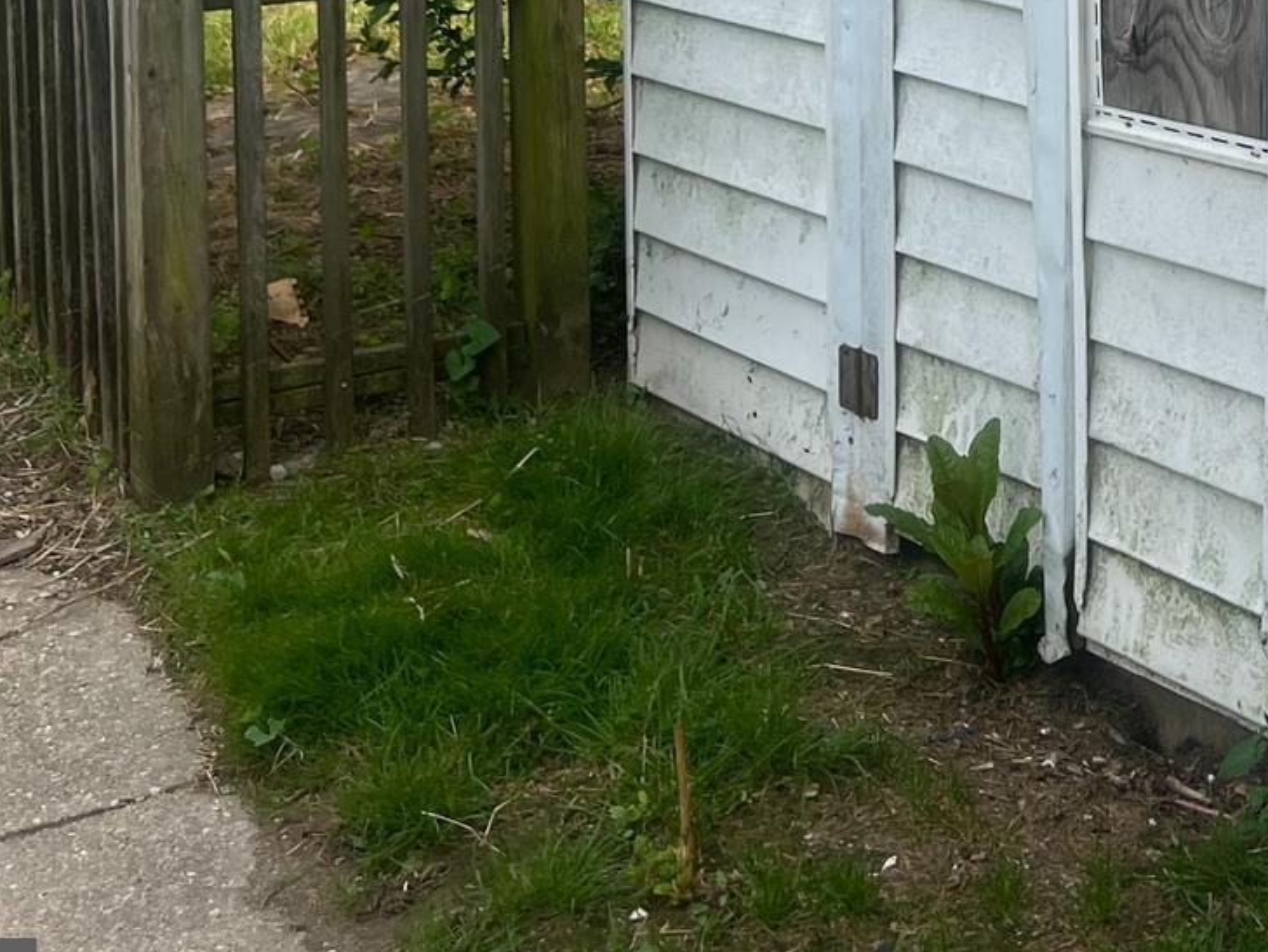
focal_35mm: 73
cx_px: 1383
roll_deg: +2.8
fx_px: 2674
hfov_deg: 24.9
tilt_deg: -2.7
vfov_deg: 18.8
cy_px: -256
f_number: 1.5
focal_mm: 5.7
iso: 50
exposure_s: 1/2841
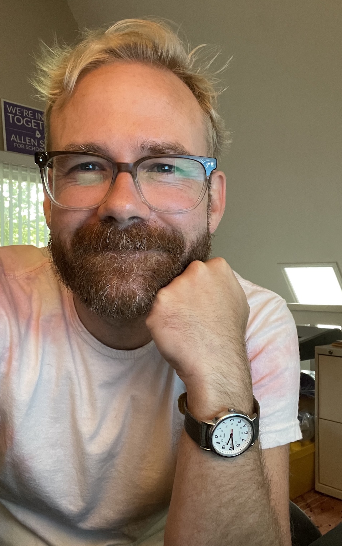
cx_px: 156
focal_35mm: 32
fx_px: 477
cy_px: 273
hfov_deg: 39.4
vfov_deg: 59.6
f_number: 2.2
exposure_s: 1/30
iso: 640
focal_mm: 2.71
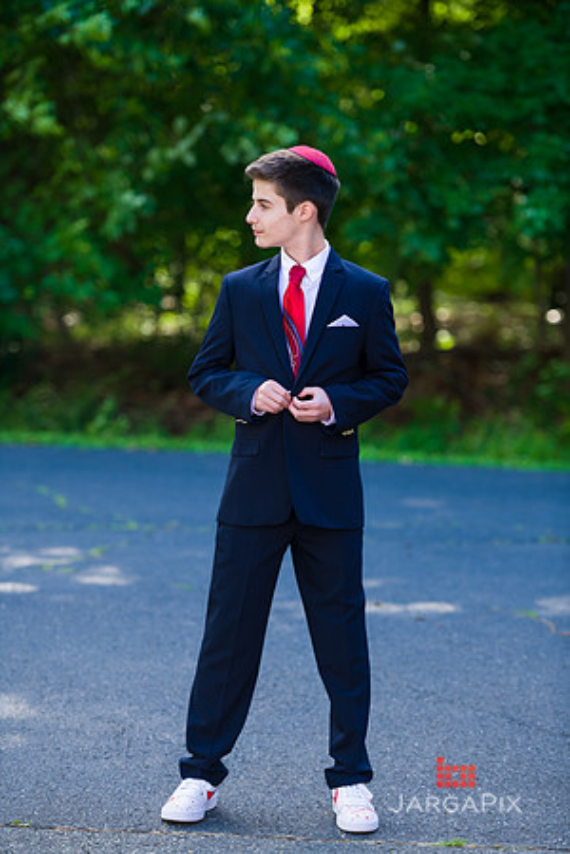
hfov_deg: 11.0
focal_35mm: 125
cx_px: 285
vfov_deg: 16.4
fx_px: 2969
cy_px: 427
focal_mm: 125
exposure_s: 1/200
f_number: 3.2
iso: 200
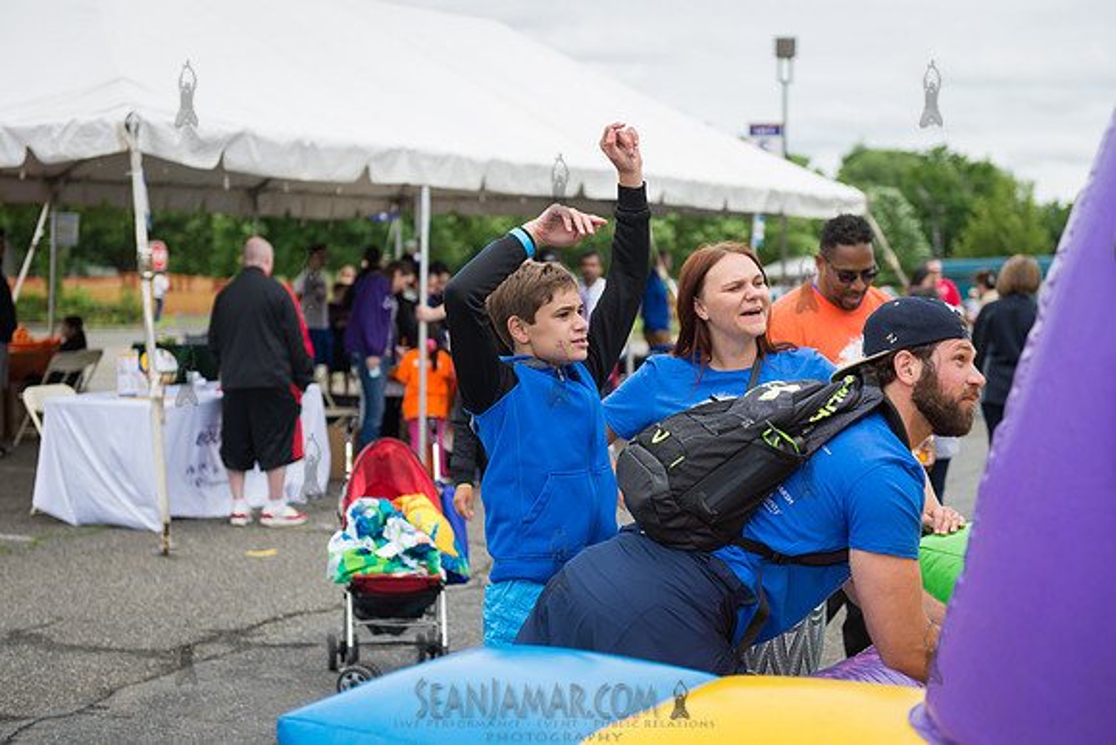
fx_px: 1860
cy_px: 372
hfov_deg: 33.4
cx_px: 558
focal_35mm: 60
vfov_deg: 22.6
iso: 200
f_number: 3.5
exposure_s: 1/800
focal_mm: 60
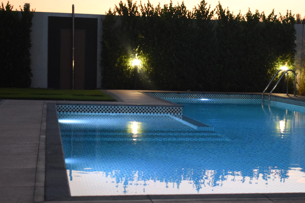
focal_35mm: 76
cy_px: 116
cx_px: 194
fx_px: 644
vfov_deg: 17.9
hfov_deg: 26.6
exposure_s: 1/60
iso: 3200
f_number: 4.8
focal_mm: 38
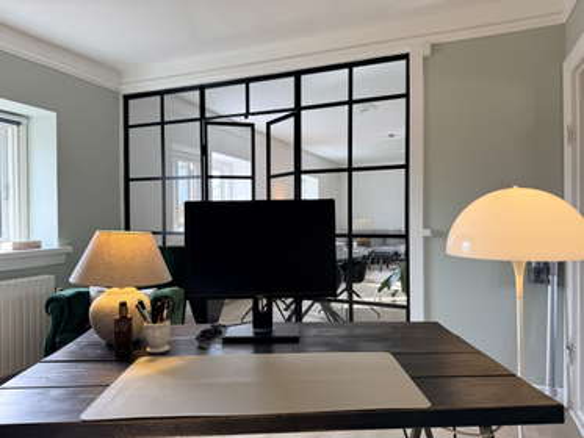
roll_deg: -0.3
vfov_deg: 56.8
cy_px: 219
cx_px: 292
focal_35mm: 24
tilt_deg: -0.2
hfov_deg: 71.6
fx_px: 405
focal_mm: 6.76
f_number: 1.78
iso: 80
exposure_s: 1/100
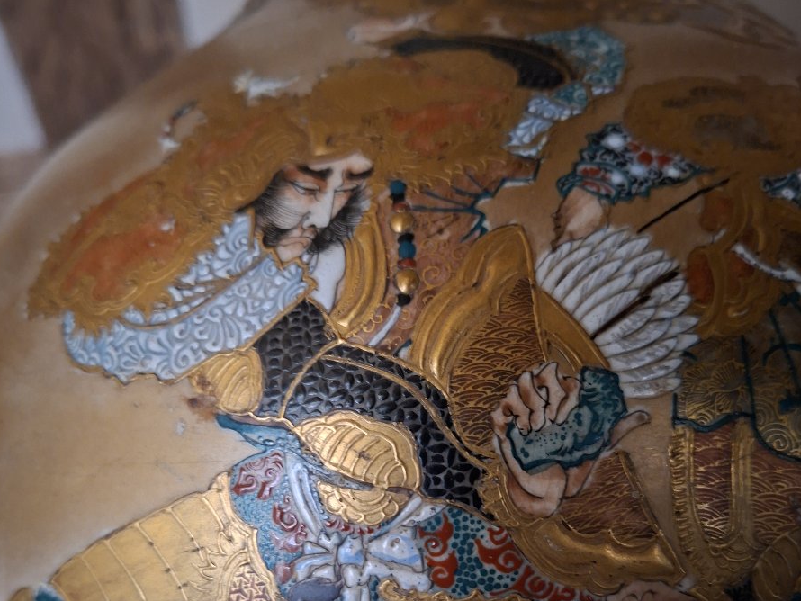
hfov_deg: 58.3
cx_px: 400
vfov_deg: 43.4
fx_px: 718
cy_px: 480
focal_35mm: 31
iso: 1000
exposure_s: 1/20
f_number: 1.8
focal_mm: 5.54
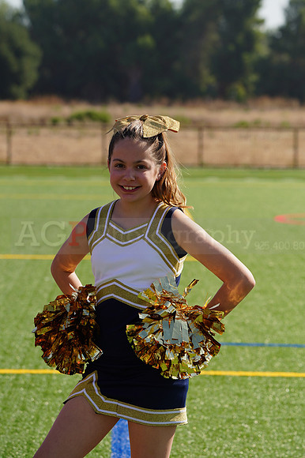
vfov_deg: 10.3
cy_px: 229
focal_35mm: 200
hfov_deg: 6.9
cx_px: 152
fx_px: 2545
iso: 100
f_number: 9
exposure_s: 1/250
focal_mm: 200
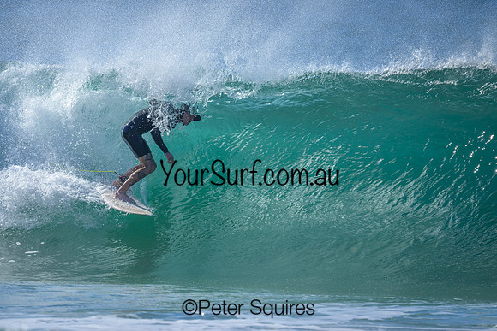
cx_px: 222
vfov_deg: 1.4
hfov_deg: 2.1
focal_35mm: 960
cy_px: 166
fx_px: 13254
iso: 280
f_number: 6.3
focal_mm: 800
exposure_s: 1/2000
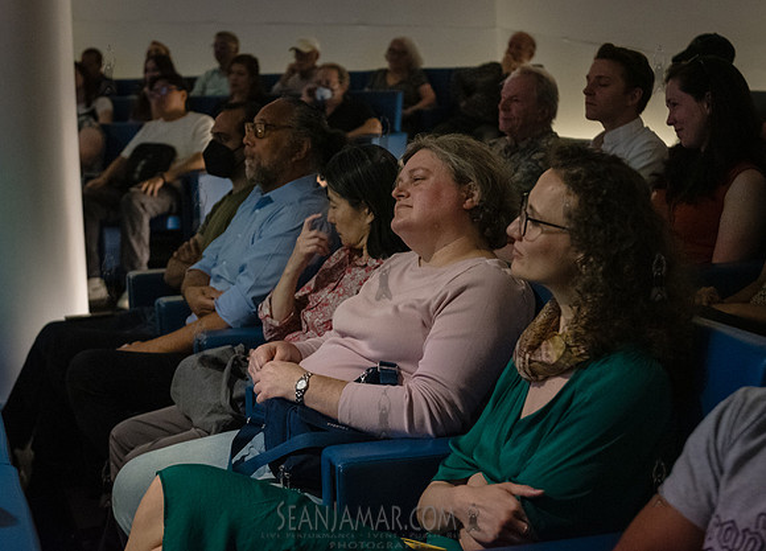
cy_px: 236
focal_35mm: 67
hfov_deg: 29.2
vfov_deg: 21.2
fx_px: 1470
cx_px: 367
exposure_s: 1/160
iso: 6400
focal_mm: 56
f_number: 3.5
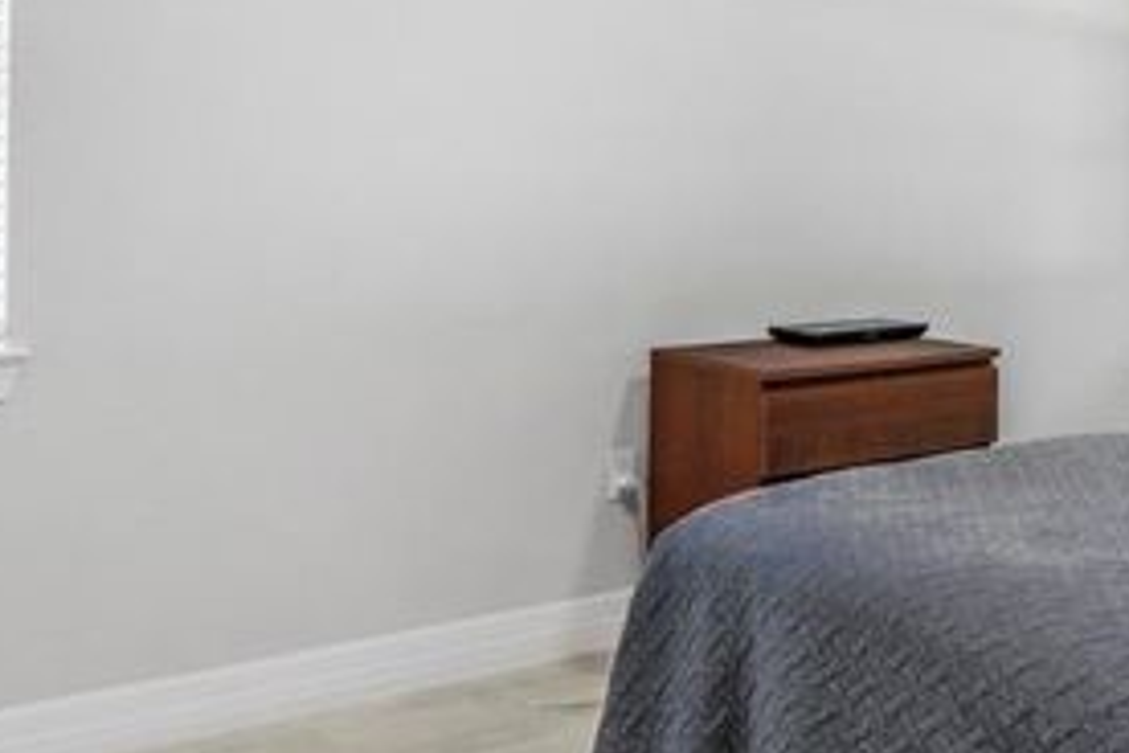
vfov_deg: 28.6
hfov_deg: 42.1
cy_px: 149
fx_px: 1442
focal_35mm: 46
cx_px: 759
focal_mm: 12
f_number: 3.5
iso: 640
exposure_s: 1/100
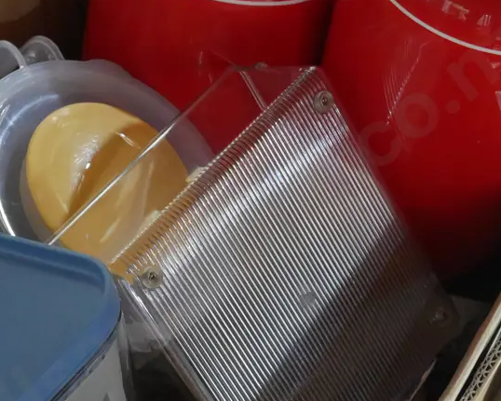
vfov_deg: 16.4
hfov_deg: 20.5
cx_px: 141
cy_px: 322
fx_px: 1378
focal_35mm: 93
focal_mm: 25
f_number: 5.3
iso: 3200
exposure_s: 1/40
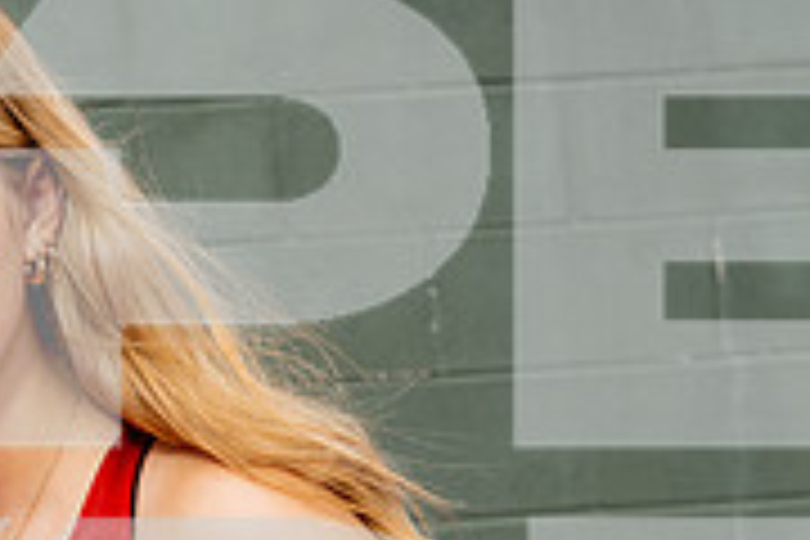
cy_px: 758
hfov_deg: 12.5
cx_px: -99
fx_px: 3622
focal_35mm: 161
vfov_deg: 8.4
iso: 100
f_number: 5.6
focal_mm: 50
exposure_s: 1/250
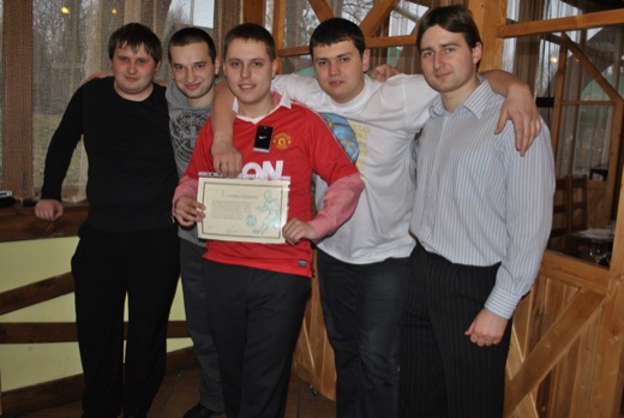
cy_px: 209
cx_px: 312
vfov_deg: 40.1
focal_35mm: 33
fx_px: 573
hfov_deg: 57.2
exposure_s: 1/60
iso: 200
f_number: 4
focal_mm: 22
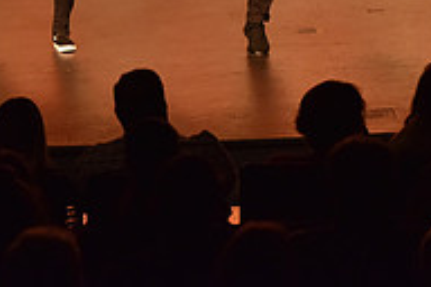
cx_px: 249
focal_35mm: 287
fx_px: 3436
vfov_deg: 4.8
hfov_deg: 7.2
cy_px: -122
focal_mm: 95
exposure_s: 1/250
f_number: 4
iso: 2000
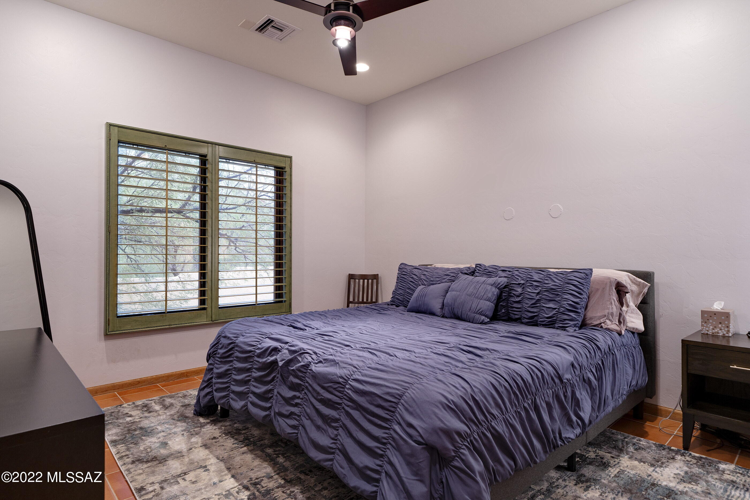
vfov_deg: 64.5
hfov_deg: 86.9
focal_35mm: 19
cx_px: 375
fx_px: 396
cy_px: 250
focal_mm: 19
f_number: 7.1
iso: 200
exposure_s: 1/3
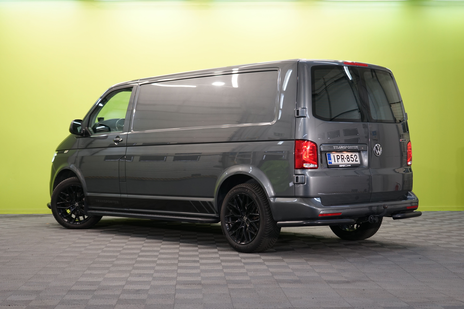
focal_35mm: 62
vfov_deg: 21.9
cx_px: 232
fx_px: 799
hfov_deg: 32.4
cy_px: 154
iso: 500
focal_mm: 62
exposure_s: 1/30
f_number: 5.6
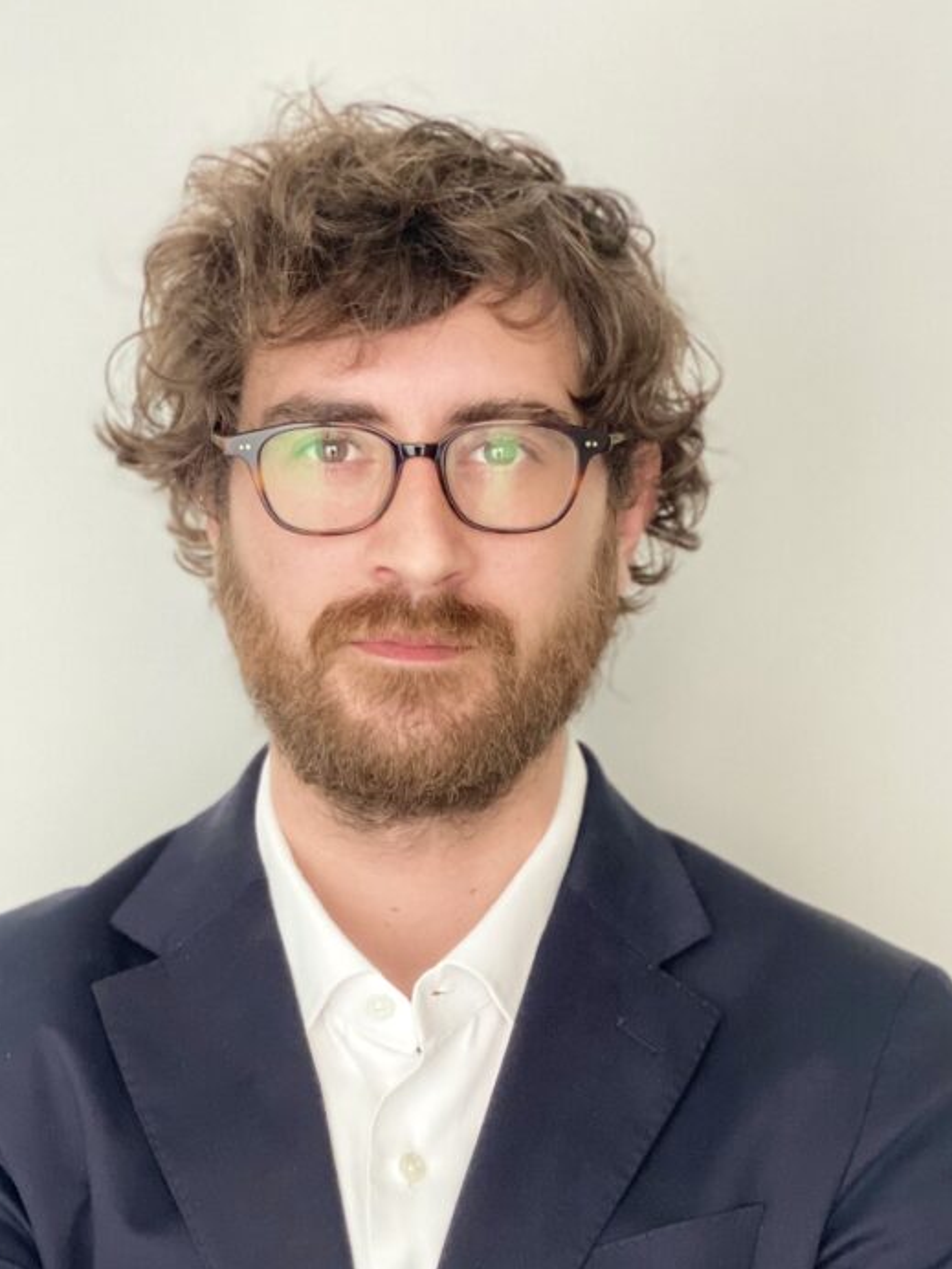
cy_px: 921
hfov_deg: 19.1
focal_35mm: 77
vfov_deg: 25.1
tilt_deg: -4.0
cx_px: 411
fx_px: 2824
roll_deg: -1.0
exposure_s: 1/40
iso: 400
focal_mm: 6
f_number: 2
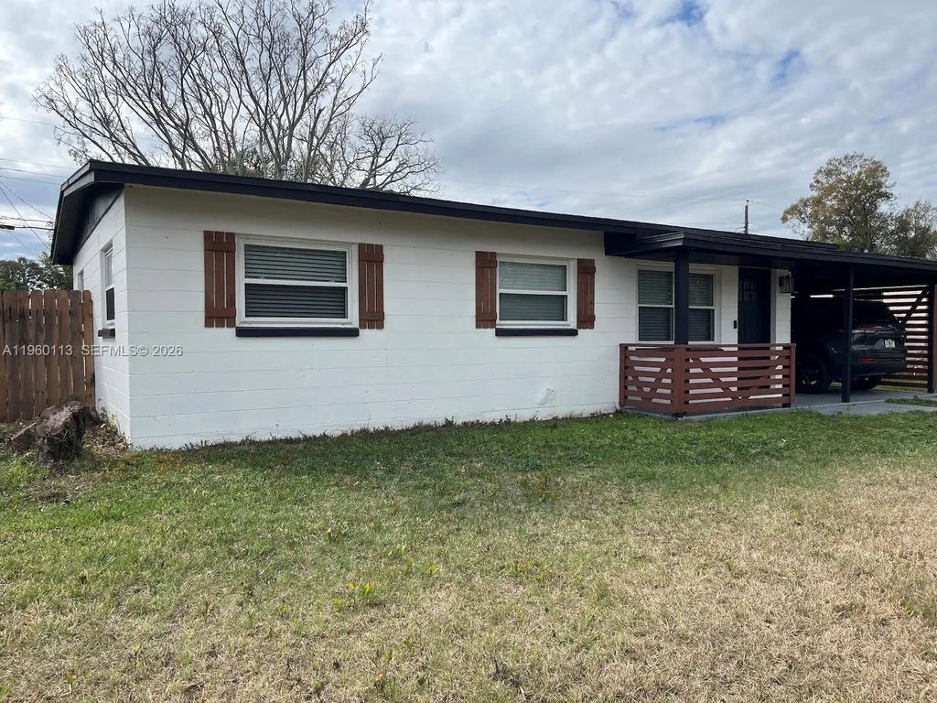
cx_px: 468
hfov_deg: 67.3
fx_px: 704
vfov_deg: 53.1
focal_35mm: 26
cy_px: 352
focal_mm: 5.1
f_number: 1.6
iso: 50
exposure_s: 1/3311
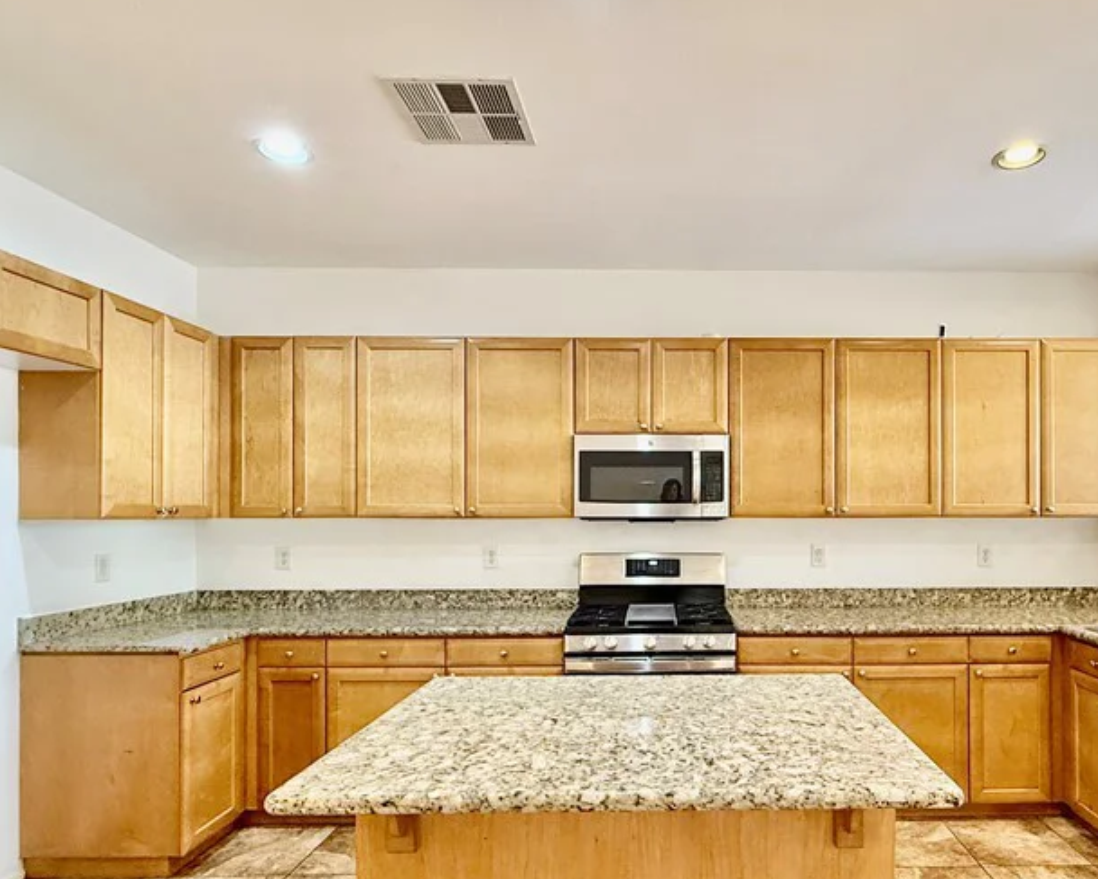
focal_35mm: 23
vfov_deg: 60.6
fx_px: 748
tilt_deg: +0.5
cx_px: 692
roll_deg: +0.2
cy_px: 507
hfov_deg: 71.3
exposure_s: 1/60
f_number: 2.2
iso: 250
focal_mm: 2.22
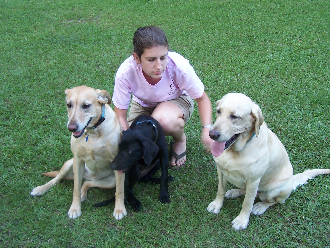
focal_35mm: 40
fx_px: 381
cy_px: 124
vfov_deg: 36.0
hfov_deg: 46.8
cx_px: 165
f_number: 2.8
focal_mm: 6.7
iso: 80
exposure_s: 1/30
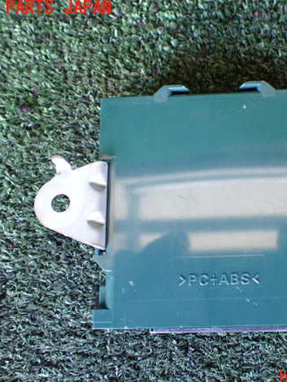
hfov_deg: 34.4
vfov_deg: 45.8
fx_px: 453
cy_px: 193
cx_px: 215
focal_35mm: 41
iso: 800
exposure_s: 1/60
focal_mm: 5.4
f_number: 2.3
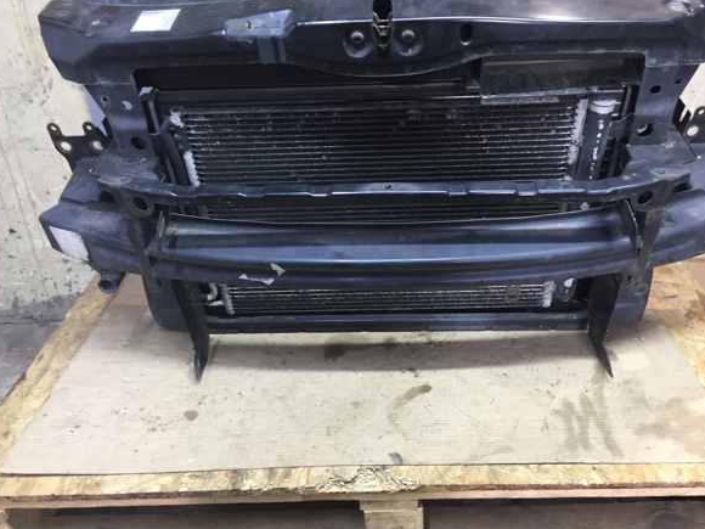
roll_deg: -0.7
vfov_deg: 44.2
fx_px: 652
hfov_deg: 56.8
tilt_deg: -29.0
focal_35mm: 32
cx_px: 373
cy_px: 270
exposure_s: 1/33
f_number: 2.2
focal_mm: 4.15
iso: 160
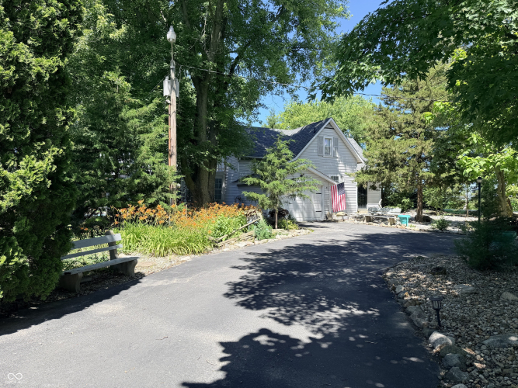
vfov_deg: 56.8
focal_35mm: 24
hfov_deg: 71.6
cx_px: 259
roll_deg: -0.3
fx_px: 359
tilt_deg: +1.1
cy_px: 194
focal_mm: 6.76
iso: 80
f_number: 1.78
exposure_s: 1/1493
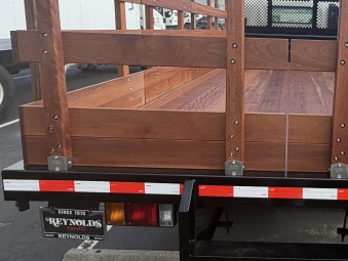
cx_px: 298
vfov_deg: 42.3
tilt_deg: -11.6
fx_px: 332
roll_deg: +0.1
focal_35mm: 33
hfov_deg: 50.5
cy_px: 81
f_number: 2.2
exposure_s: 1/672
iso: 40
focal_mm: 2.22
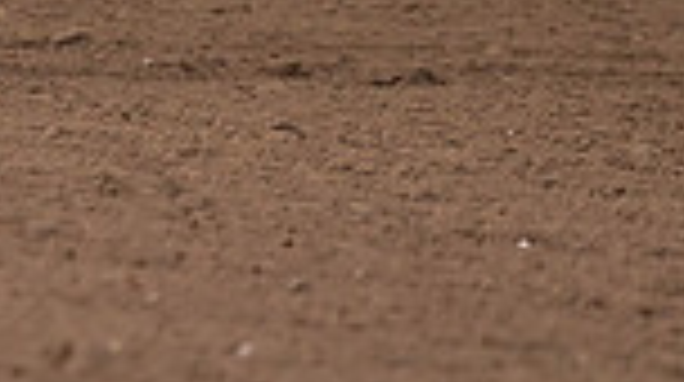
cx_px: -14
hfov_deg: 2.7
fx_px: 14507
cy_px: -429
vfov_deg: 1.5
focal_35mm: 801
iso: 1600
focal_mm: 200
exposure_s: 1/250
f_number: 3.5
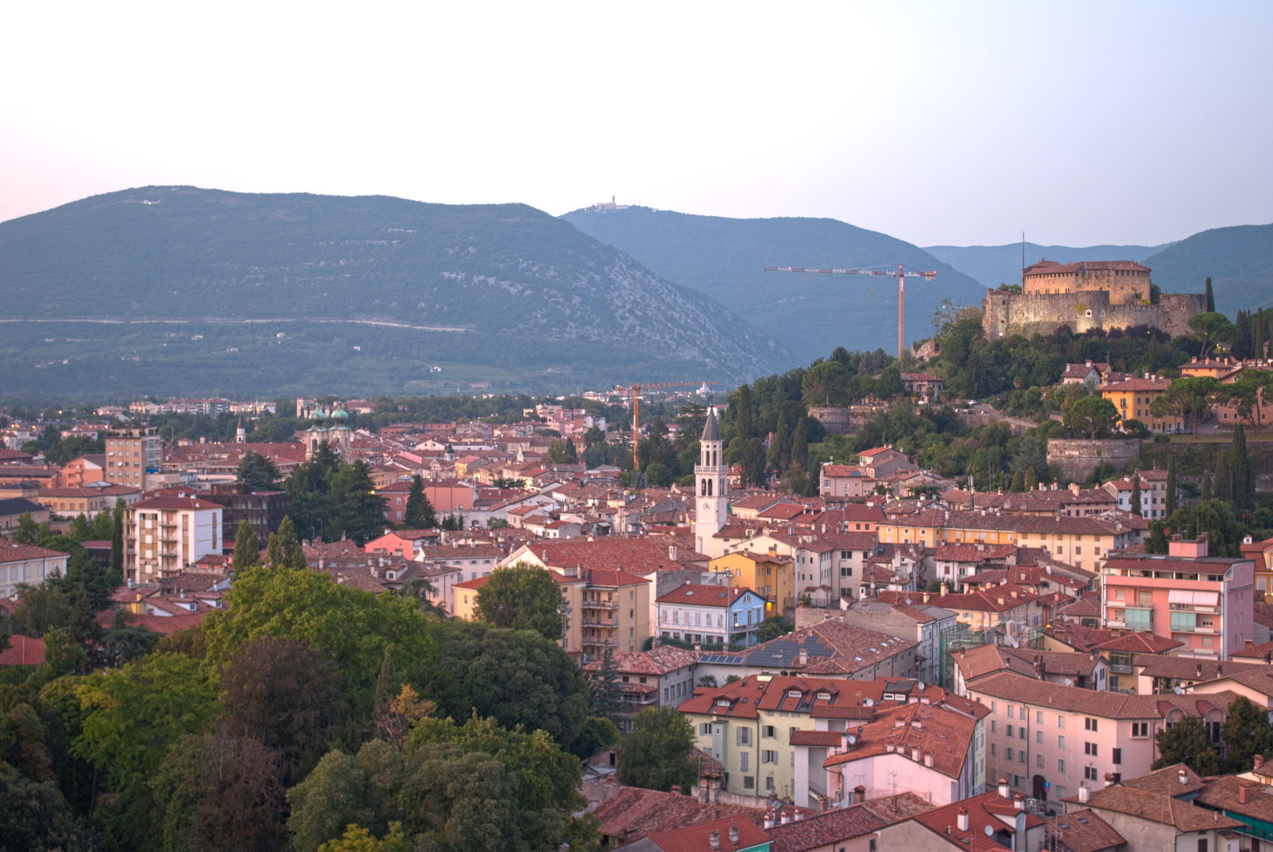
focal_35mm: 61
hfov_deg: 32.8
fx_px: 2160
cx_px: 638
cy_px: 428
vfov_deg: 22.3
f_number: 5.3
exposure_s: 2
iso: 100
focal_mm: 40
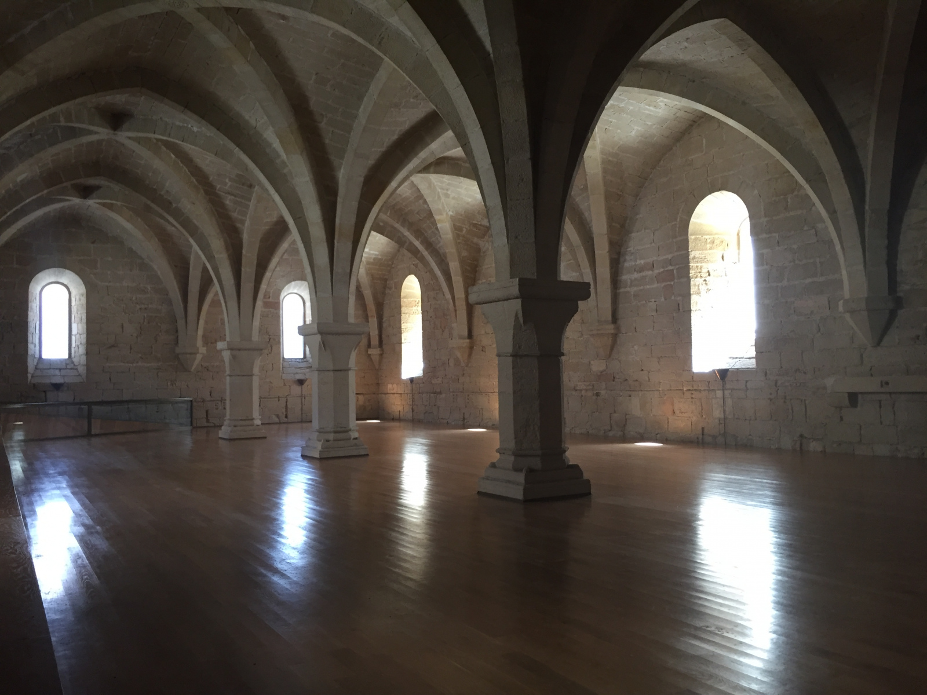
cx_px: 464
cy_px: 348
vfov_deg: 48.2
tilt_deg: +3.6
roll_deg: -0.2
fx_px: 777
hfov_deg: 61.7
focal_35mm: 29
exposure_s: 1/33
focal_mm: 4.15
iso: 160
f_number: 2.2
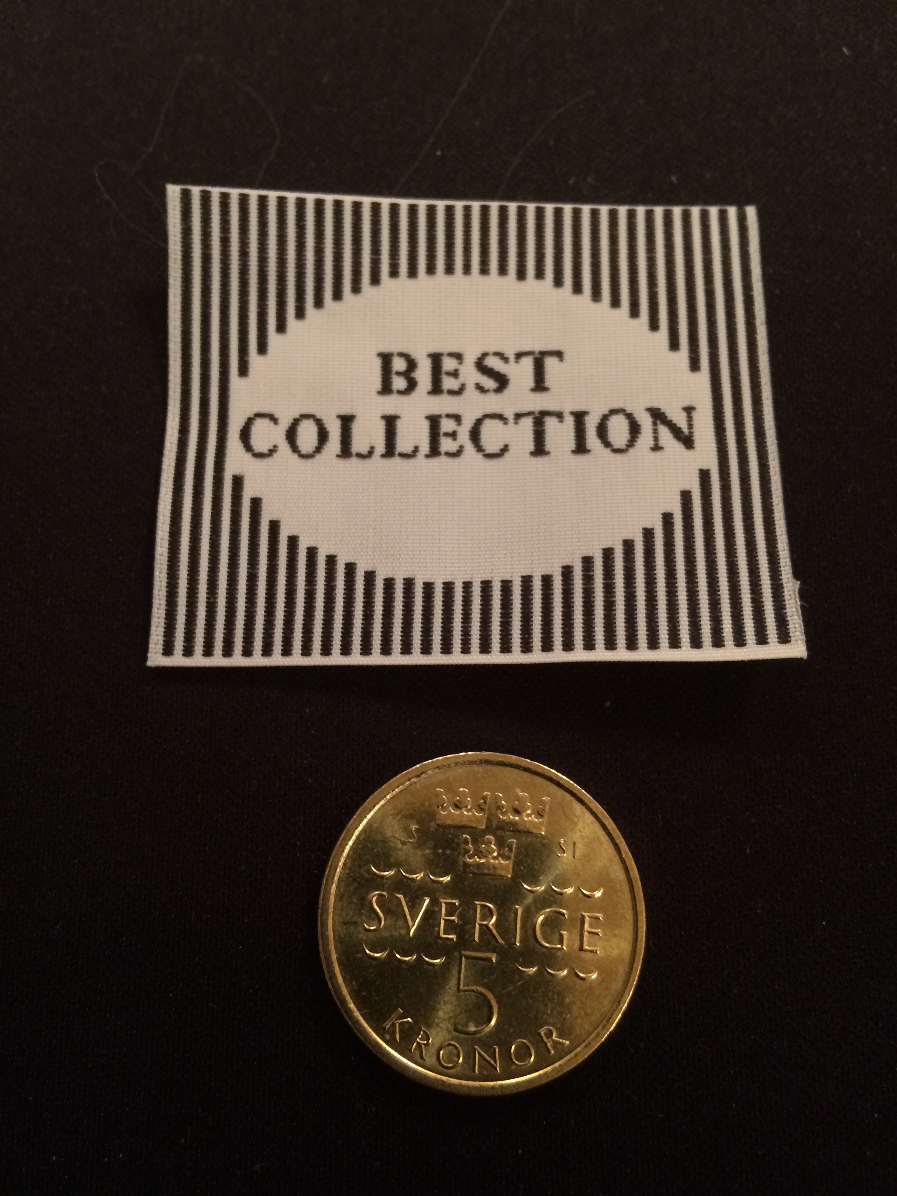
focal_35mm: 29
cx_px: 448
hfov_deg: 48.2
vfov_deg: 61.7
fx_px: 1002
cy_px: 598
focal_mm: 4.15
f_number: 2.2
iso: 320
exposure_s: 1/33
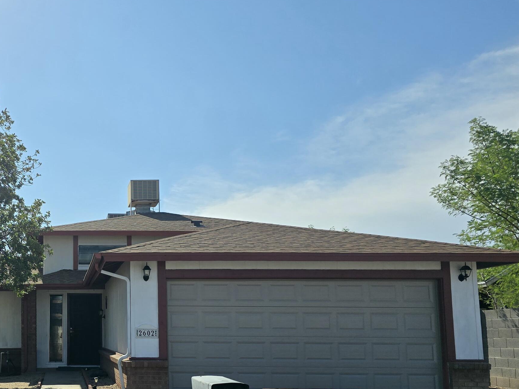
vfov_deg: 35.4
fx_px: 600
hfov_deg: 43.7
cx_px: 78
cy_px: 277
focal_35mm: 40
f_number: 1.7
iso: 12
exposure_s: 1/1650
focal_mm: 6.3
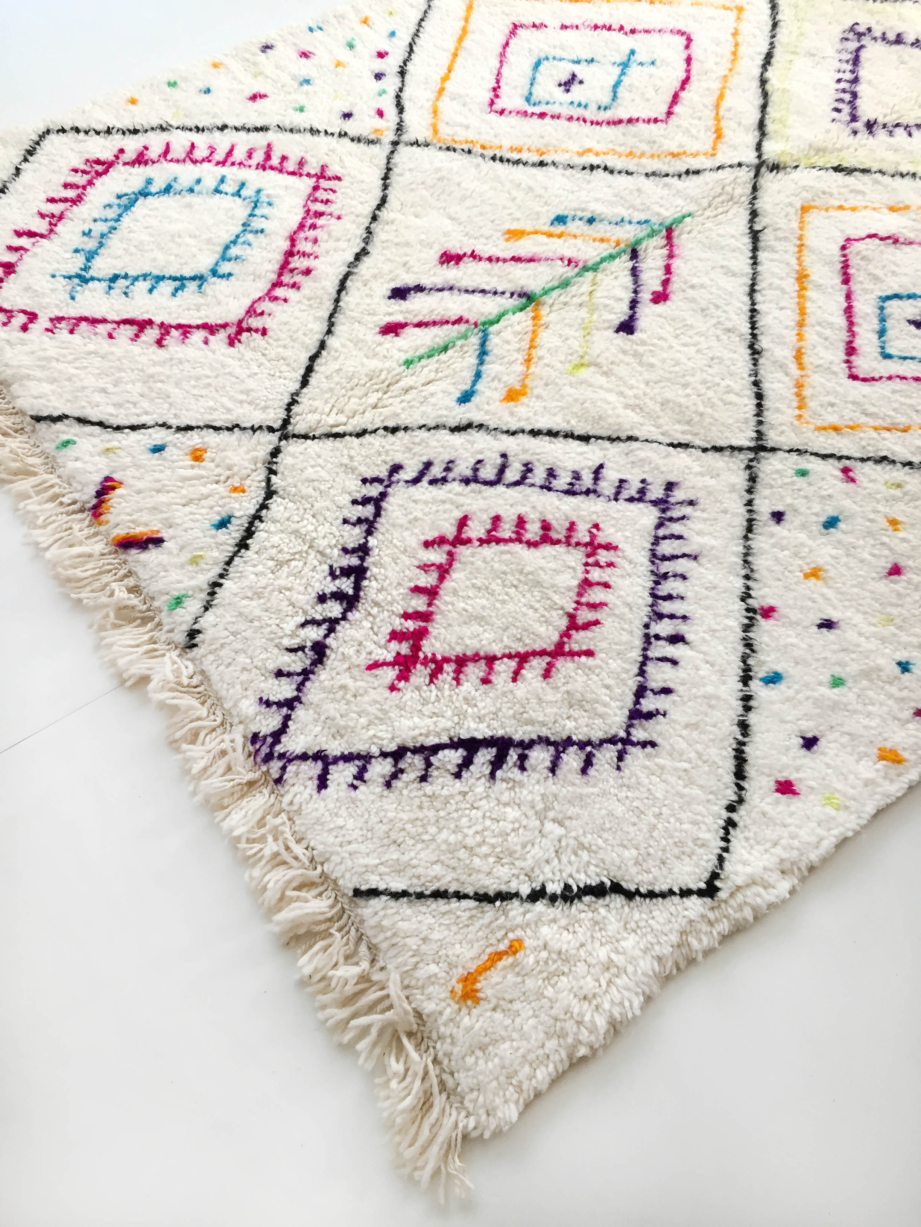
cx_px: 460
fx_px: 1029
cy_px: 614
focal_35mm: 29
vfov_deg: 61.7
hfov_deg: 48.2
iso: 50
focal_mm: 4.15
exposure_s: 1/33
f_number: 2.2
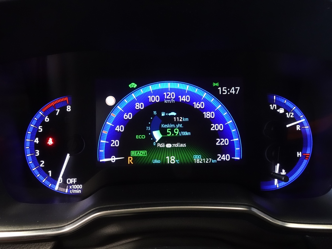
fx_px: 230
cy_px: 124
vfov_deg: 56.8
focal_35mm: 24
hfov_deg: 71.6
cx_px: 166
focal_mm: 4.25
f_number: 3.5
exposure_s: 1/8
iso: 1000
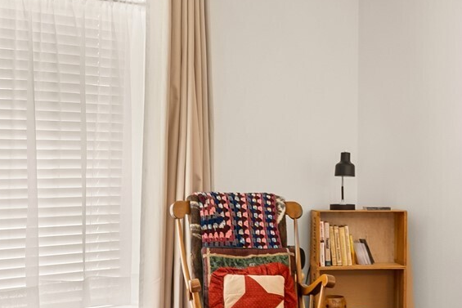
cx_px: 301
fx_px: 924
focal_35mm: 72
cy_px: 177
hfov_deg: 27.9
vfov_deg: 18.9
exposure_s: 1/15
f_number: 3.2
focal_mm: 24
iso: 400
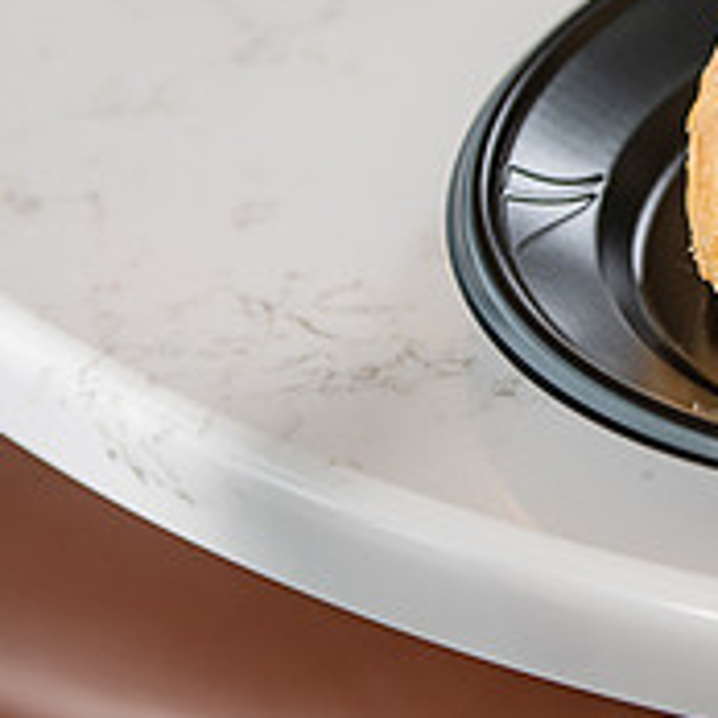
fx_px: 6993
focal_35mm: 298
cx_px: 1098
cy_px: 43
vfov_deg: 5.9
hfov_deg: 5.8
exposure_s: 1/200
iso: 500
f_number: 4
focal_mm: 105
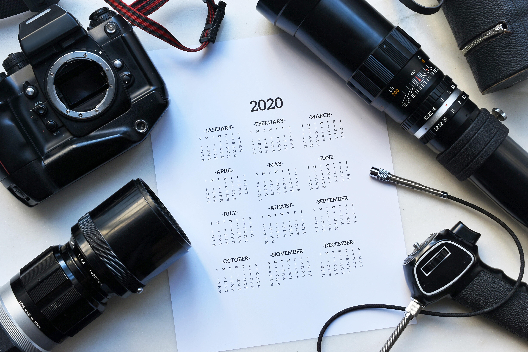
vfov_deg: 22.6
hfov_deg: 33.4
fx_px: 880
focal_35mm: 60
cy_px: 176
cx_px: 264
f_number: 8
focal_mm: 40
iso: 100
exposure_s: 1/5
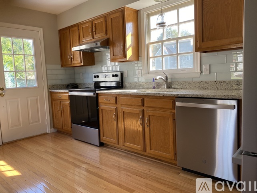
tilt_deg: -4.0
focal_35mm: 27
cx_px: 127
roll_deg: +2.5
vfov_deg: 51.4
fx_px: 201
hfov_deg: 65.3
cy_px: 94
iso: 64
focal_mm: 4.25
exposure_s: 1/121
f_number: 1.8
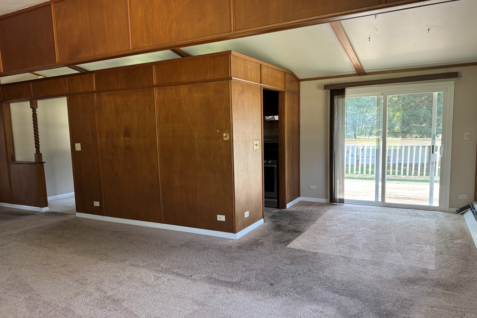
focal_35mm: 26
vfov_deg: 49.5
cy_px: 168
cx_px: 231
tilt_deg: -7.0
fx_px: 344
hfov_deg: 69.4
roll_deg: +1.8
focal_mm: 6.76
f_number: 1.78
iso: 200
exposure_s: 1/121
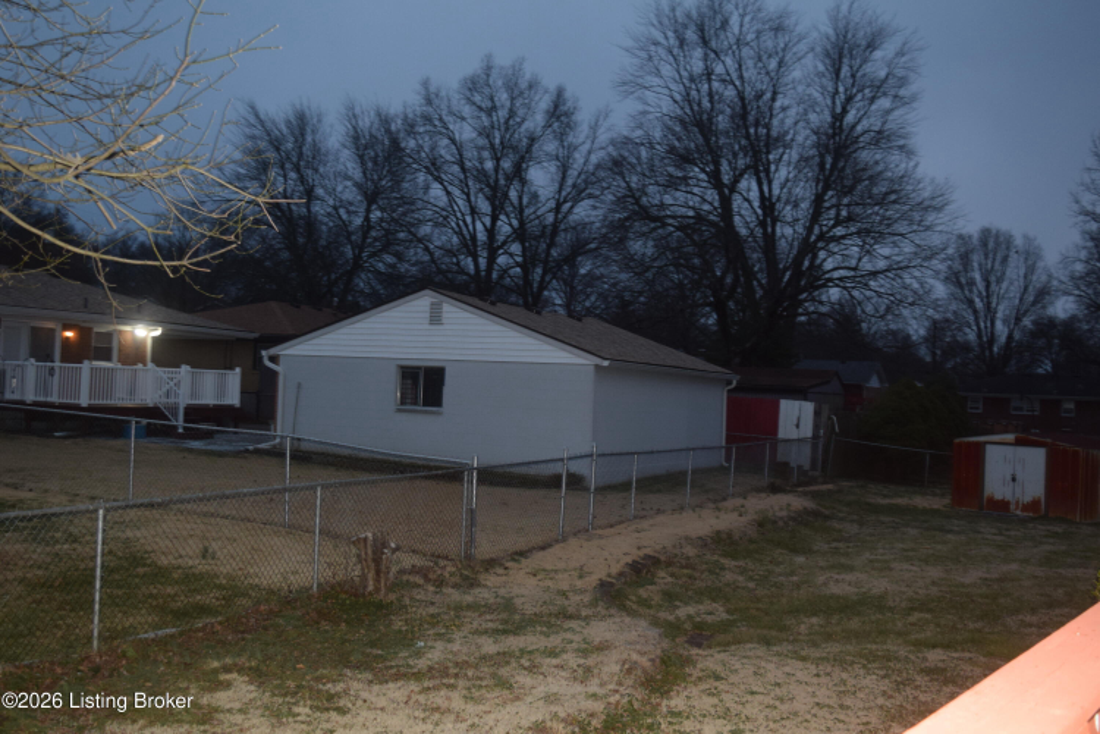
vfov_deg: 34.2
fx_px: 1192
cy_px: 367
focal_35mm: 39
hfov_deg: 49.6
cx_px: 550
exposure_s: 1/100
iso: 800
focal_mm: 26
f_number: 5
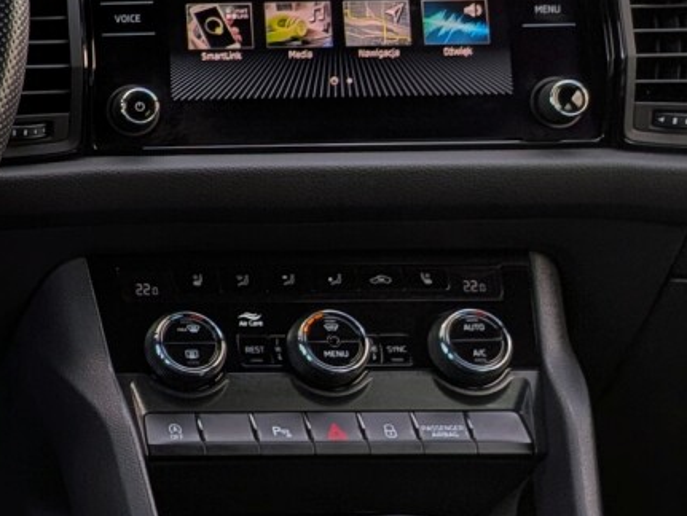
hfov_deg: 18.3
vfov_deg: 16.6
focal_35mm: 89
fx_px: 1768
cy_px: 201
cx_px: -467
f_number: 1.7
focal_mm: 4.53
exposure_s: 1/168
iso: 30
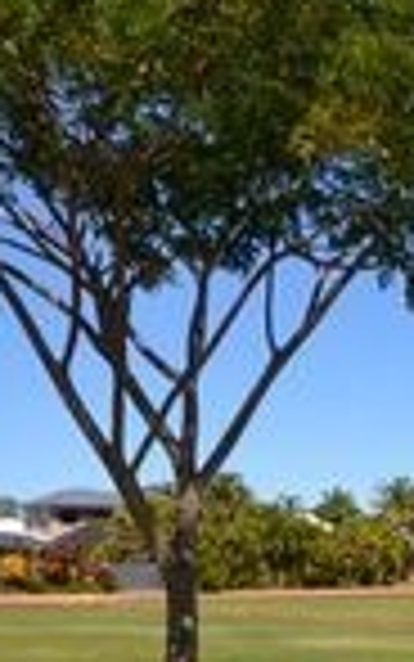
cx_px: 616
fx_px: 1407
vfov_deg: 26.1
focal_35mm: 78
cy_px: 493
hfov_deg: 15.5
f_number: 10
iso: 100
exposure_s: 1/200
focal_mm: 16
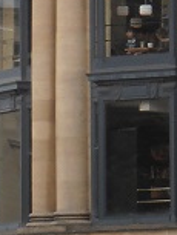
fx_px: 5909
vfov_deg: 2.3
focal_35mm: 868
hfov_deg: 1.7
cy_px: 149
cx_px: 34
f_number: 5.9
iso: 80
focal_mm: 29.44
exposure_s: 1/160
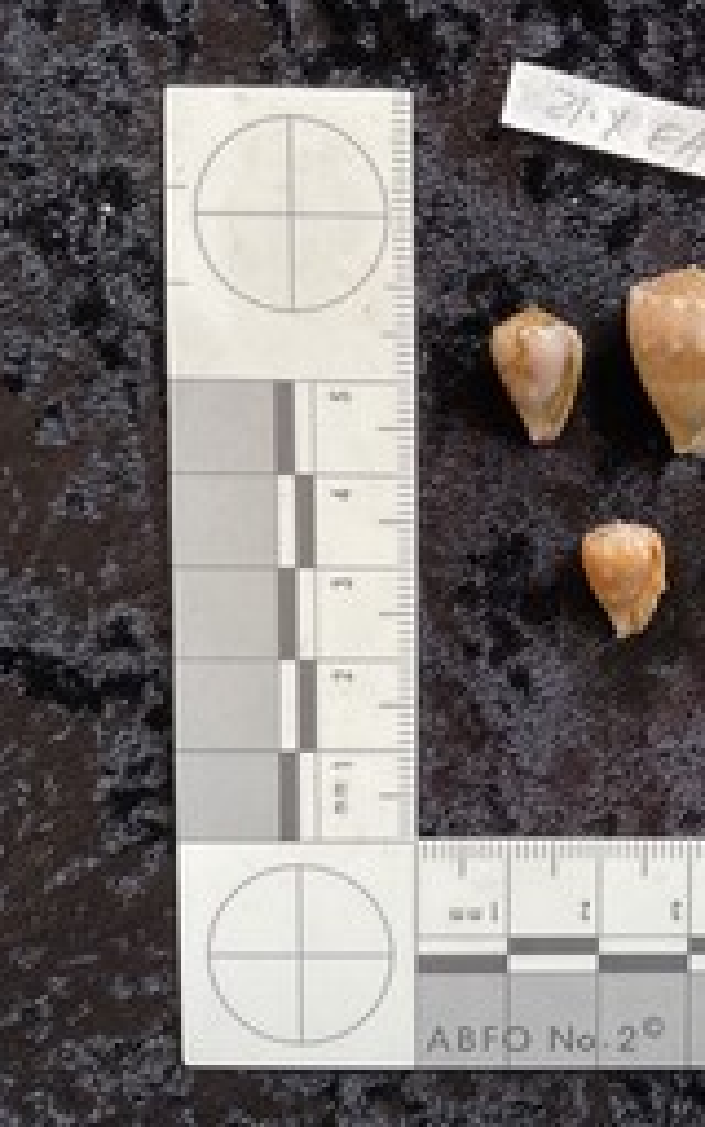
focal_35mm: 42
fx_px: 1291
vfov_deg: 47.2
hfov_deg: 28.4
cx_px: 727
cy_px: 552
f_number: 1.8
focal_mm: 3
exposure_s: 1/100
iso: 64
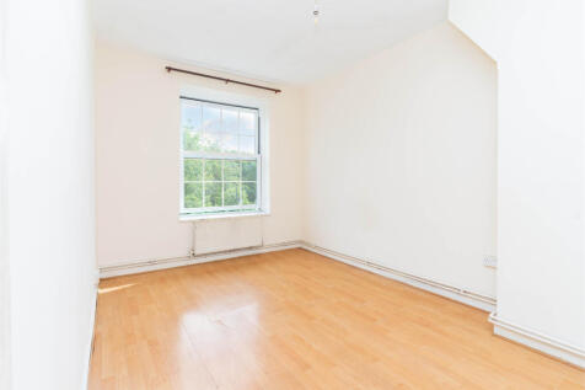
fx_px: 276
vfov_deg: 70.4
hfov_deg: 93.3
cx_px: 292
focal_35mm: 17
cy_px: 195
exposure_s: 1/100
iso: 320
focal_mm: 17
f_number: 8
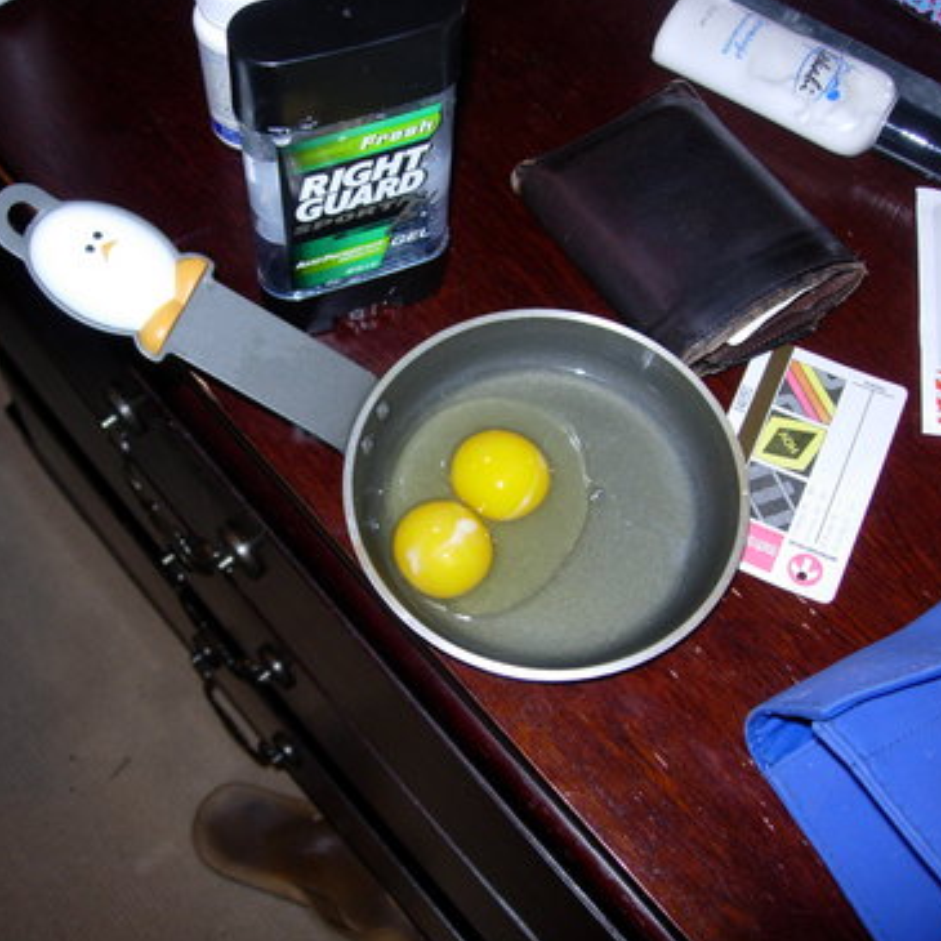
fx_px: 1415
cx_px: 425
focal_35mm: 46
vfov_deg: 36.8
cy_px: 463
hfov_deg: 36.8
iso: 79
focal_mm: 7.8
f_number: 2.8
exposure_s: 1/64
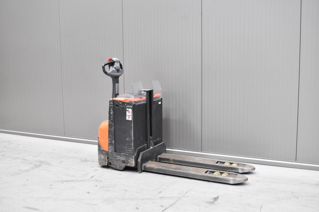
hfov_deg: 51.3
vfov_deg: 35.5
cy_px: 106
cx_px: 160
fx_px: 332
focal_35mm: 38
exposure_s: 1/25
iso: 1600
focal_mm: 25
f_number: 5
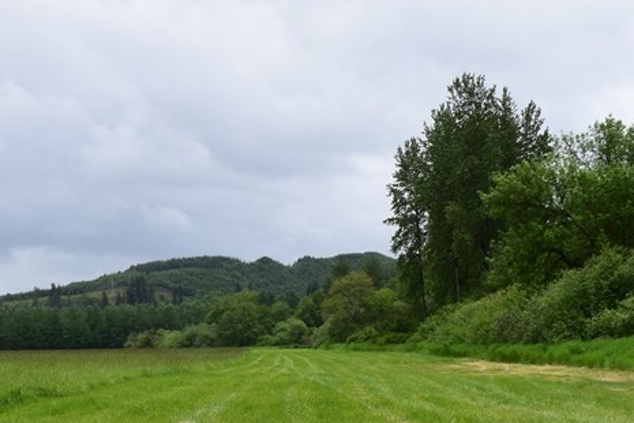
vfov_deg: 21.1
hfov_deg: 31.1
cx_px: 130
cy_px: 388
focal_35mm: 63
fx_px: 1109
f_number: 11
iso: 400
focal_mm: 18
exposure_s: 1/400
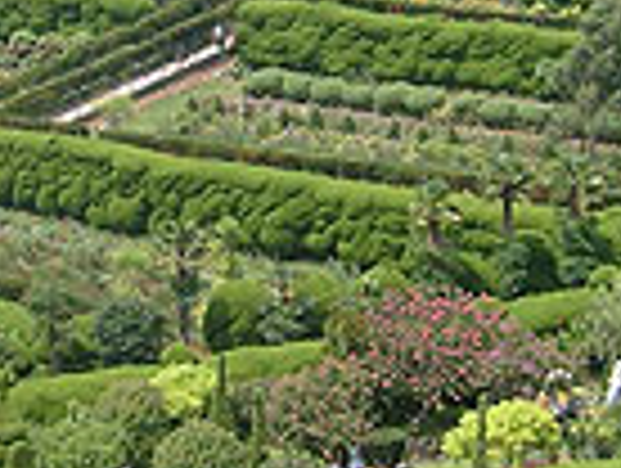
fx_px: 2049
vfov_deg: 13.0
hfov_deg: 17.1
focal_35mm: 114
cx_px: 108
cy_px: 140
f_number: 7.1
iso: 80
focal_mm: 5.8
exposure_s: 1/180
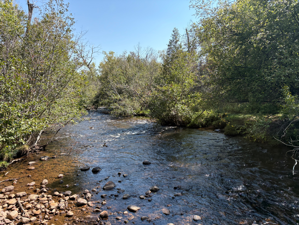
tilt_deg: -5.7
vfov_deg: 53.1
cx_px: 150
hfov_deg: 67.3
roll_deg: +2.1
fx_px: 225
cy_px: 112
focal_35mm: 26
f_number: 1.6
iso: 64
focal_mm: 5.96
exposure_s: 1/1484
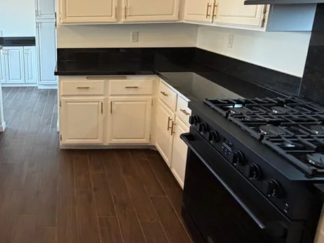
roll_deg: +1.4
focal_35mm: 31
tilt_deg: -13.1
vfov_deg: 44.9
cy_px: 83
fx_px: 290
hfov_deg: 54.5
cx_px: 67
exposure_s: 1/60
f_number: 2.2
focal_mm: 2.22
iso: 400
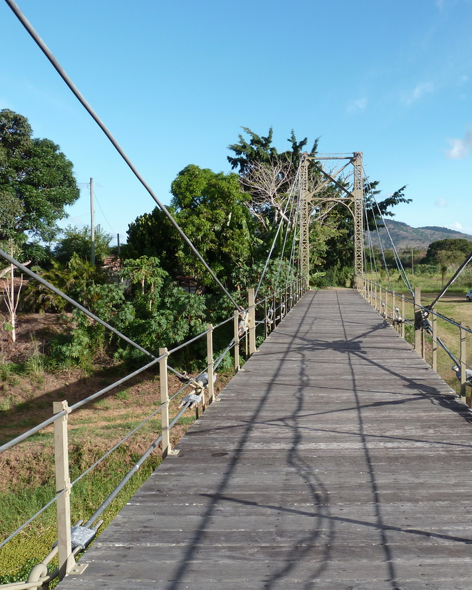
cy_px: 291
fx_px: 576
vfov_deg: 54.2
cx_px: 326
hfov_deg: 43.7
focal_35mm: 33
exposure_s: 1/320
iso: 80
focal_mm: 4.1
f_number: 4
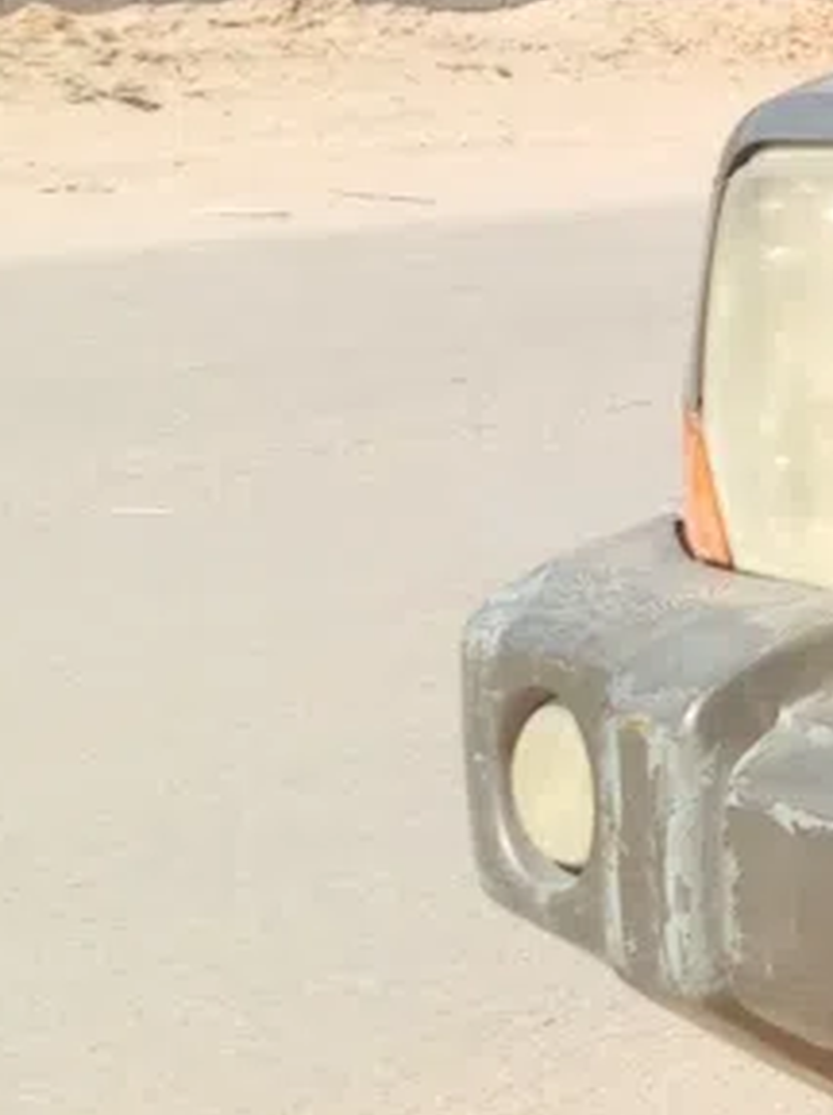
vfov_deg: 15.8
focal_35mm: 123
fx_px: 3955
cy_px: 64
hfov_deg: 10.7
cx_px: 1809
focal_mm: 3.64
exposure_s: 1/1389
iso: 101
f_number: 1.85
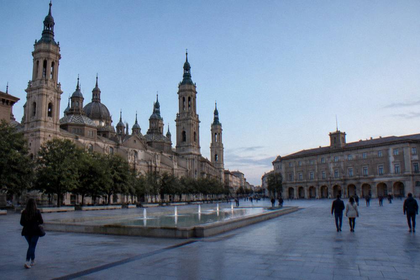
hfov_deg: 54.5
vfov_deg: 37.8
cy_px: 140
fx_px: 408
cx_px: 210
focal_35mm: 35
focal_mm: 35
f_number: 6.3
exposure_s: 1/60
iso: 1600
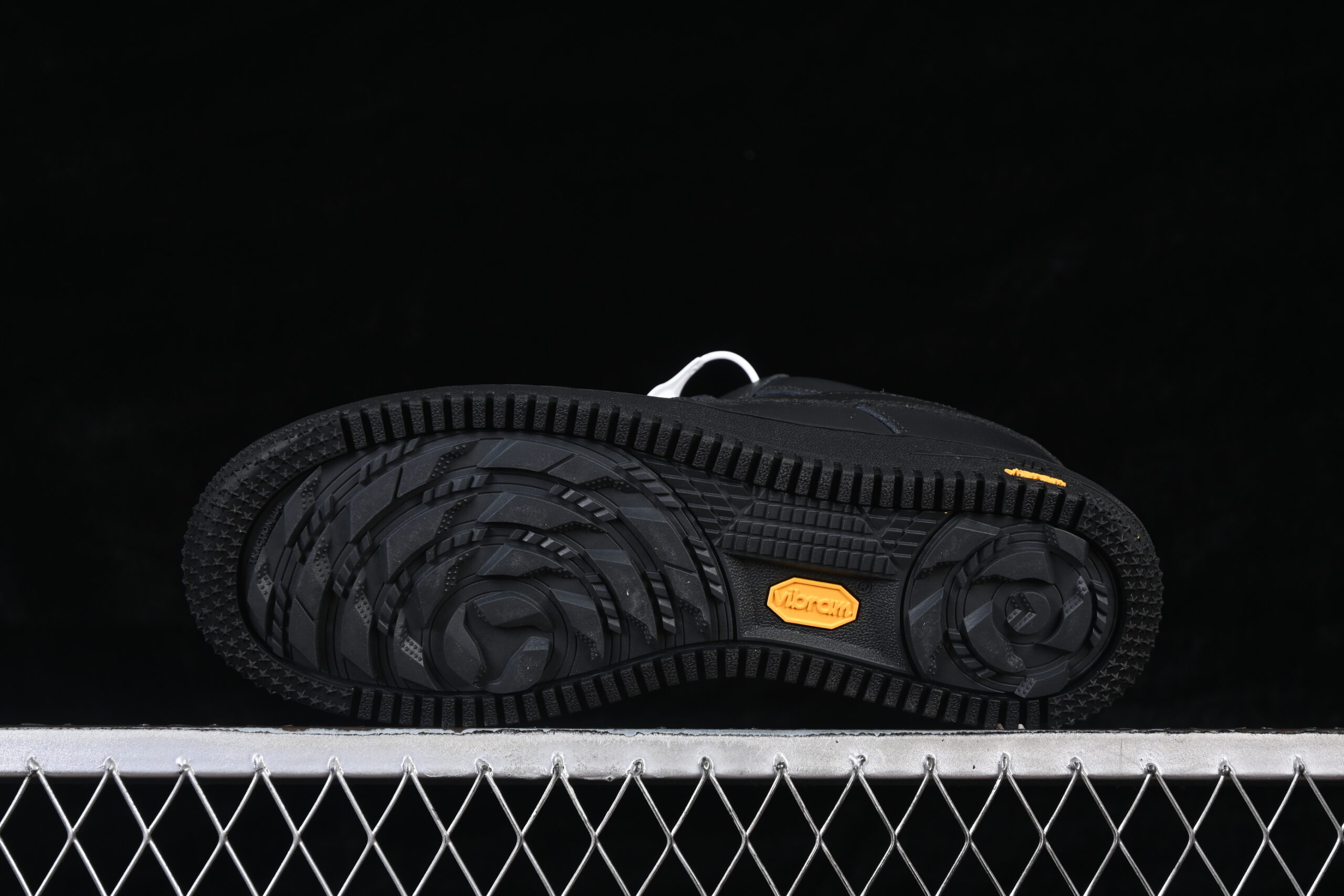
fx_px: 2800
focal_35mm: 75
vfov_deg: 18.2
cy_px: 448
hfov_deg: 27.0
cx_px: 672
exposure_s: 1/60
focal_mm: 50
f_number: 6.3
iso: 160
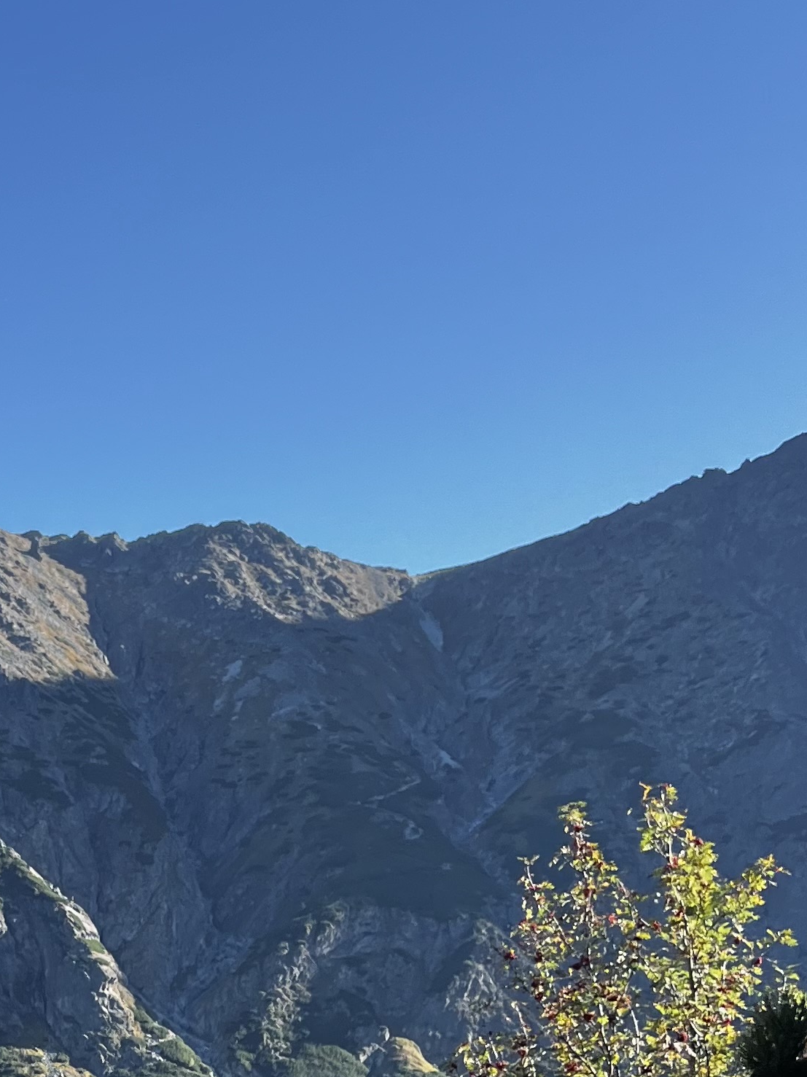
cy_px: 1130
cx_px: -214
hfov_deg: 19.3
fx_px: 2208
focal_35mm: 71
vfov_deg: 25.7
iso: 50
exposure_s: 1/1311
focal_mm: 5.7
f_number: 1.5
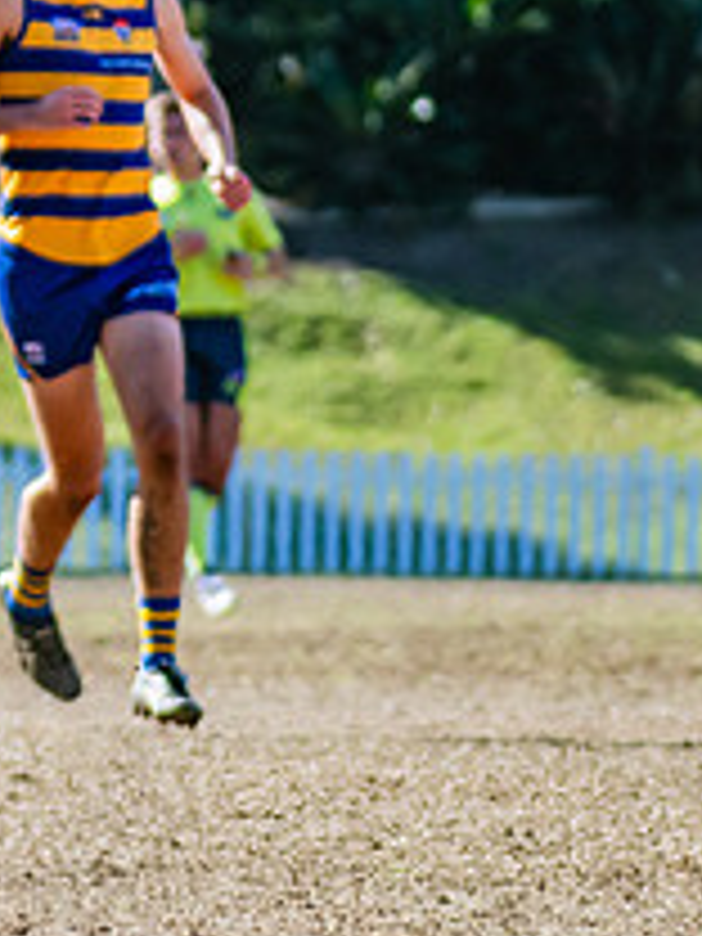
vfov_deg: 2.3
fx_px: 22984
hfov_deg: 1.7
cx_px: -456
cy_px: 34
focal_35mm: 850
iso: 800
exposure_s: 1/1600
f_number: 5.6
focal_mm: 240
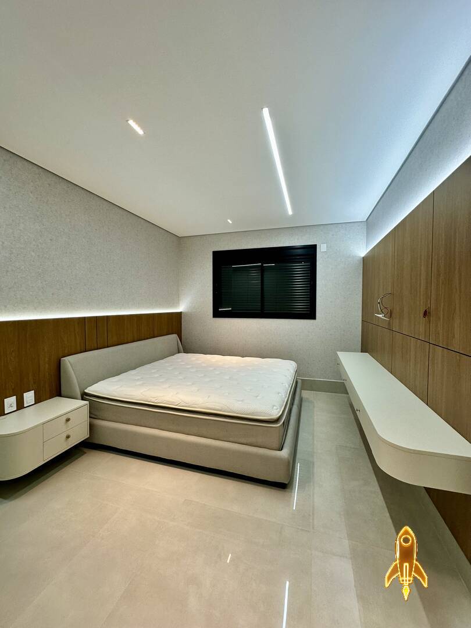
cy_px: 314
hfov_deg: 85.7
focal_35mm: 14
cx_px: 236
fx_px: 254
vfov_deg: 102.1
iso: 125
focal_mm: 2.22
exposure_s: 1/120
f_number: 2.2
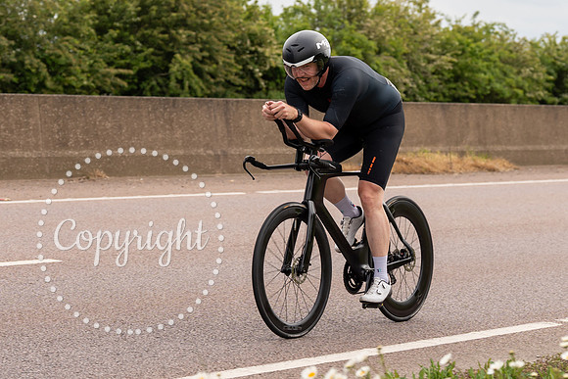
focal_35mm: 126
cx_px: 316
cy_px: 102
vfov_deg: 10.9
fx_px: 1986
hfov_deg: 16.3
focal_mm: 70
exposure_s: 1/800
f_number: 4
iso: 125
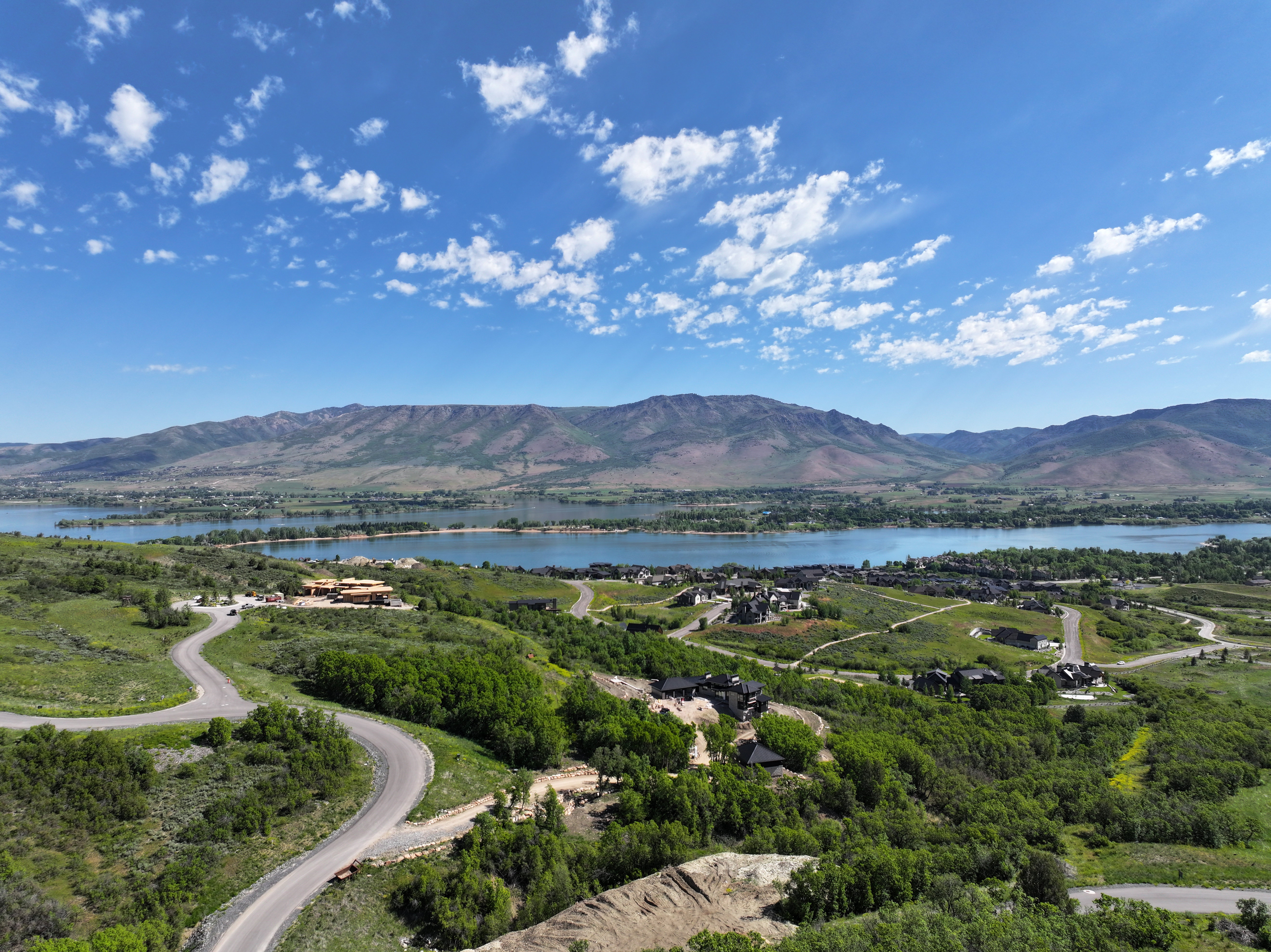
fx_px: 881
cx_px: 636
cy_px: 476
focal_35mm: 24
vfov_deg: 56.8
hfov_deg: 71.6
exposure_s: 1/2000
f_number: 2.8
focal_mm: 12.29
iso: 100
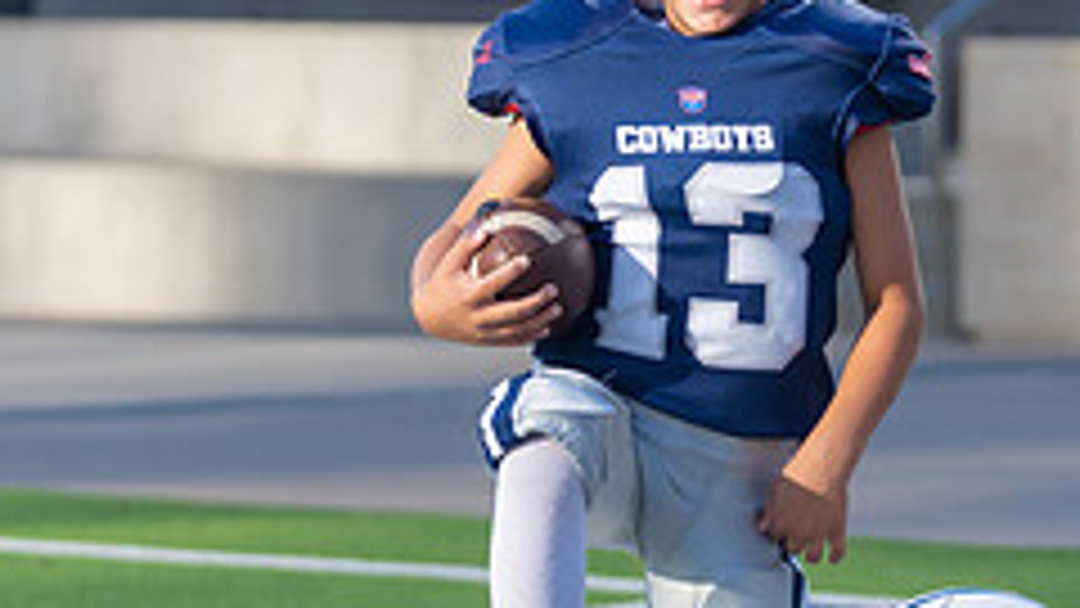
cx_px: 771
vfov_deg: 5.4
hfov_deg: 9.6
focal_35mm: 225
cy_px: 289
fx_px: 6443
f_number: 2.8
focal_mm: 87
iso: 100
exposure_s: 1/640
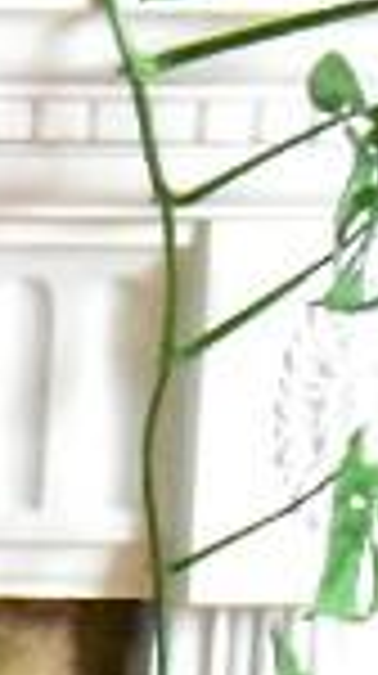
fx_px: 3844
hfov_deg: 5.0
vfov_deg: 9.7
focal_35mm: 215
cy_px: 1087
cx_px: -1120
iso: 25600
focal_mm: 20
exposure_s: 1/200
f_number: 5.6
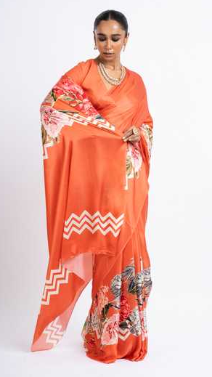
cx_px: 108
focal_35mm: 90
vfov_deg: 23.7
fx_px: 899
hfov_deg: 13.4
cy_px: 187
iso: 200
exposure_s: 1/160
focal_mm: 85
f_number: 11
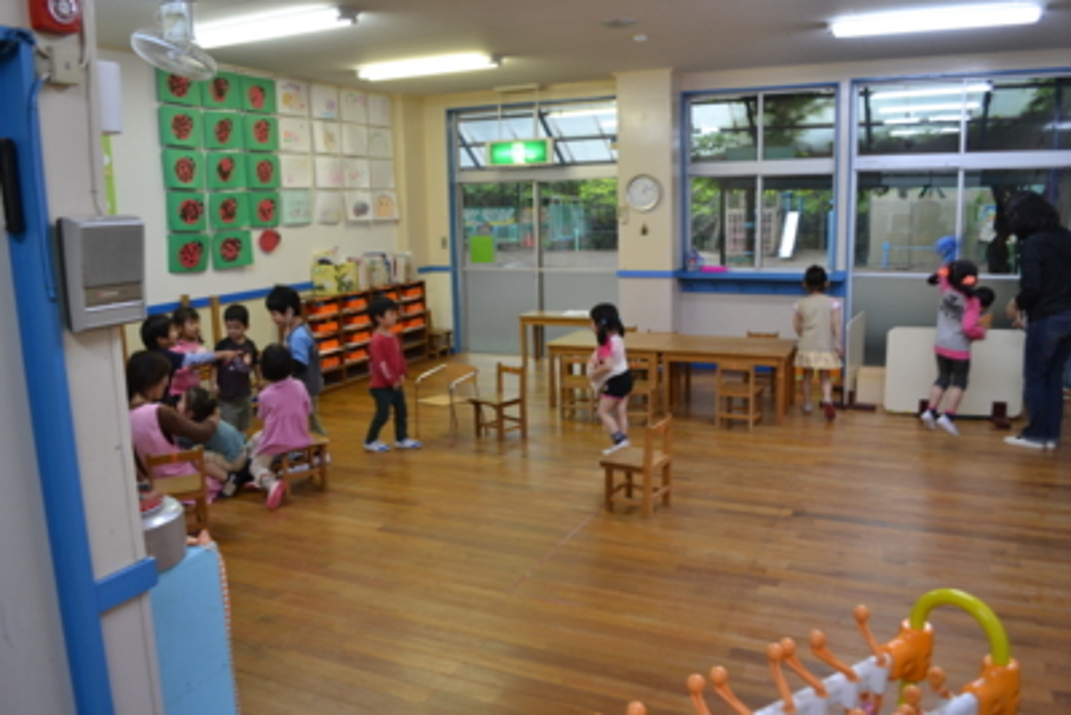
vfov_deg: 48.0
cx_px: 536
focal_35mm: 27
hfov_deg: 67.4
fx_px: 803
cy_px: 358
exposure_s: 1/60
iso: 400
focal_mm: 18
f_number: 4
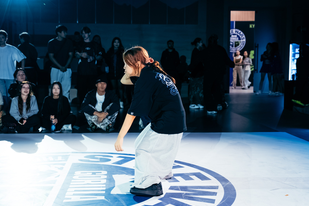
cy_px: 102
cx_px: 152
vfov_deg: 24.2
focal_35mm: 56
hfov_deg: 35.6
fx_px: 481
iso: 3200
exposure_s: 1/800
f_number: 2.8
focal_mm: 42
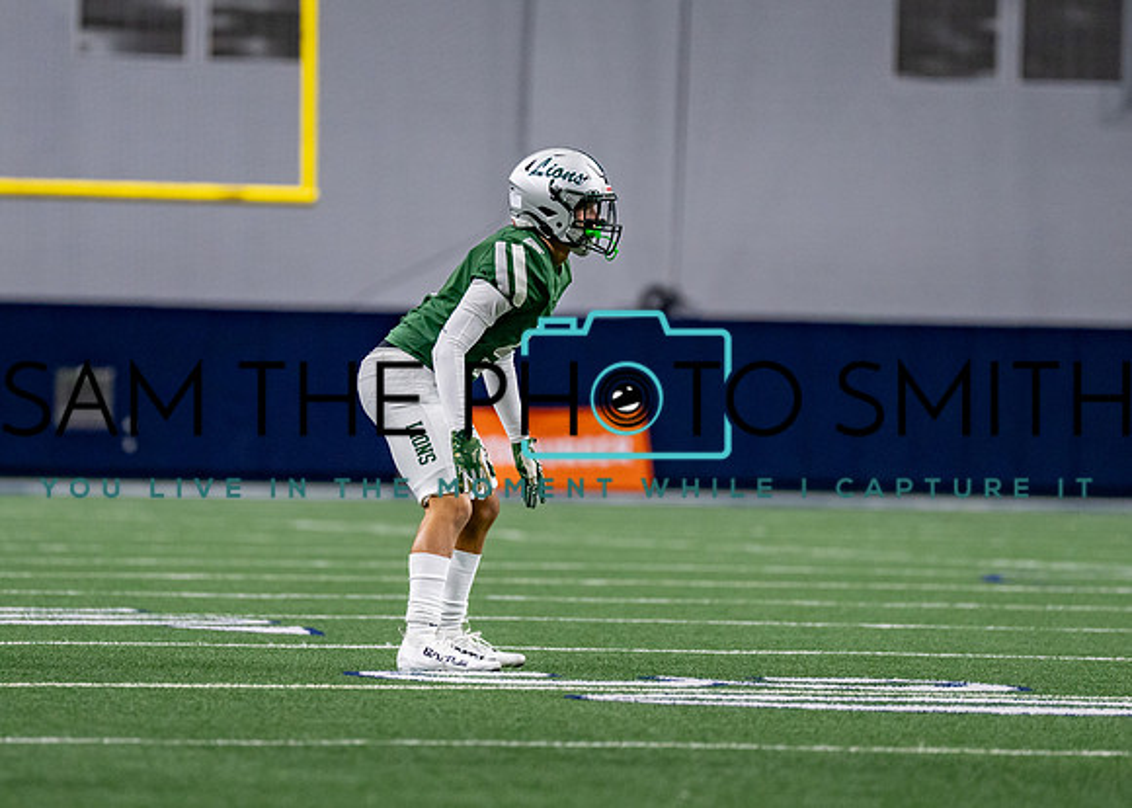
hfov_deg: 6.0
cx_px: 488
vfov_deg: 4.3
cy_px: 382
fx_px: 10815
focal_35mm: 336
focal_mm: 200
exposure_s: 1/1000
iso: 2000
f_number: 2.8
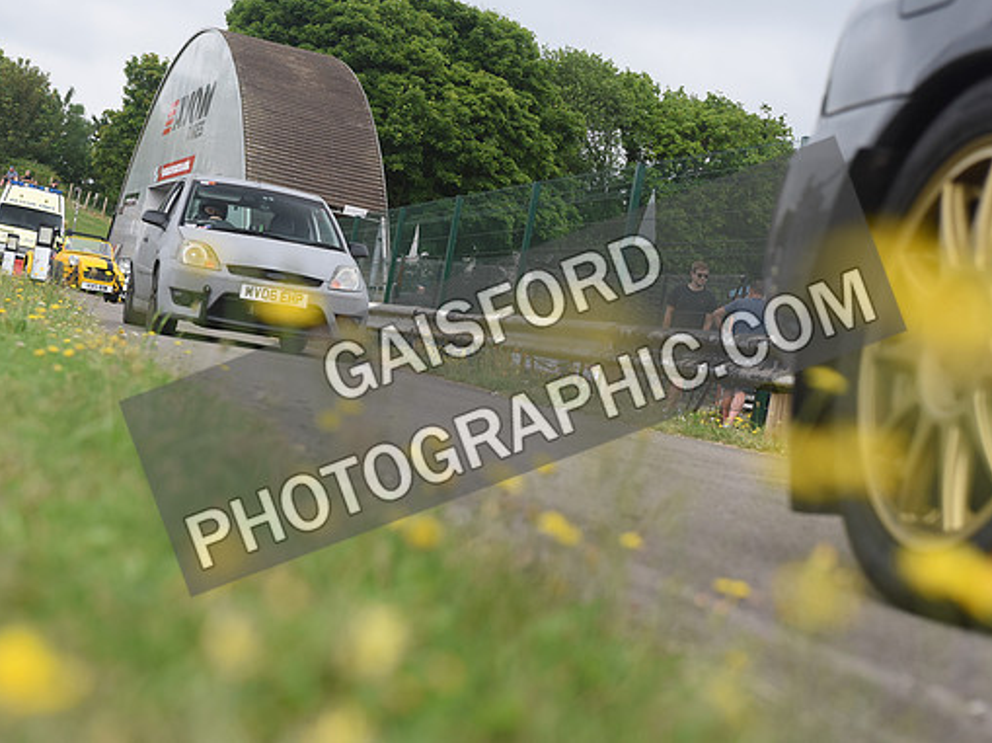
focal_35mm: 68
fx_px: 1947
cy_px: 368
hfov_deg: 28.6
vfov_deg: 21.6
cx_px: 511
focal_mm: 62
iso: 1100
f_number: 5.6
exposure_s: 1/1000
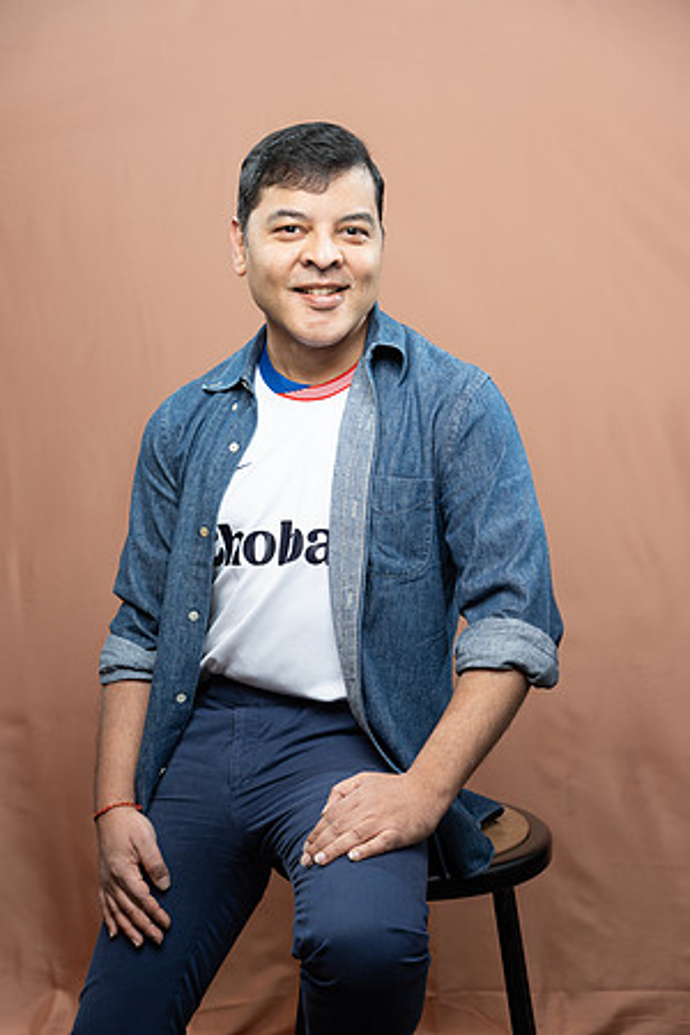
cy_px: 518
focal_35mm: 65
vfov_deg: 31.0
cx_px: 345
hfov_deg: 20.9
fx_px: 1869
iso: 320
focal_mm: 65
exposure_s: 1/160
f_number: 4
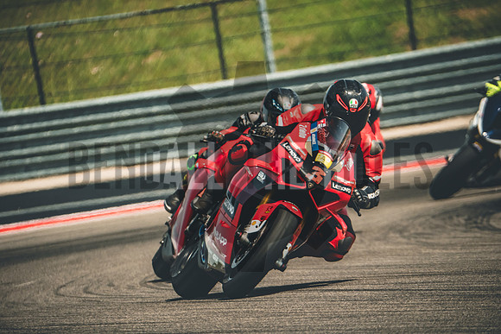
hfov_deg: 3.4
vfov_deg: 2.3
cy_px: 167
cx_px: 250
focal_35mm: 600
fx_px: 8352
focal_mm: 400
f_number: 5.6
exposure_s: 1/1250
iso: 640
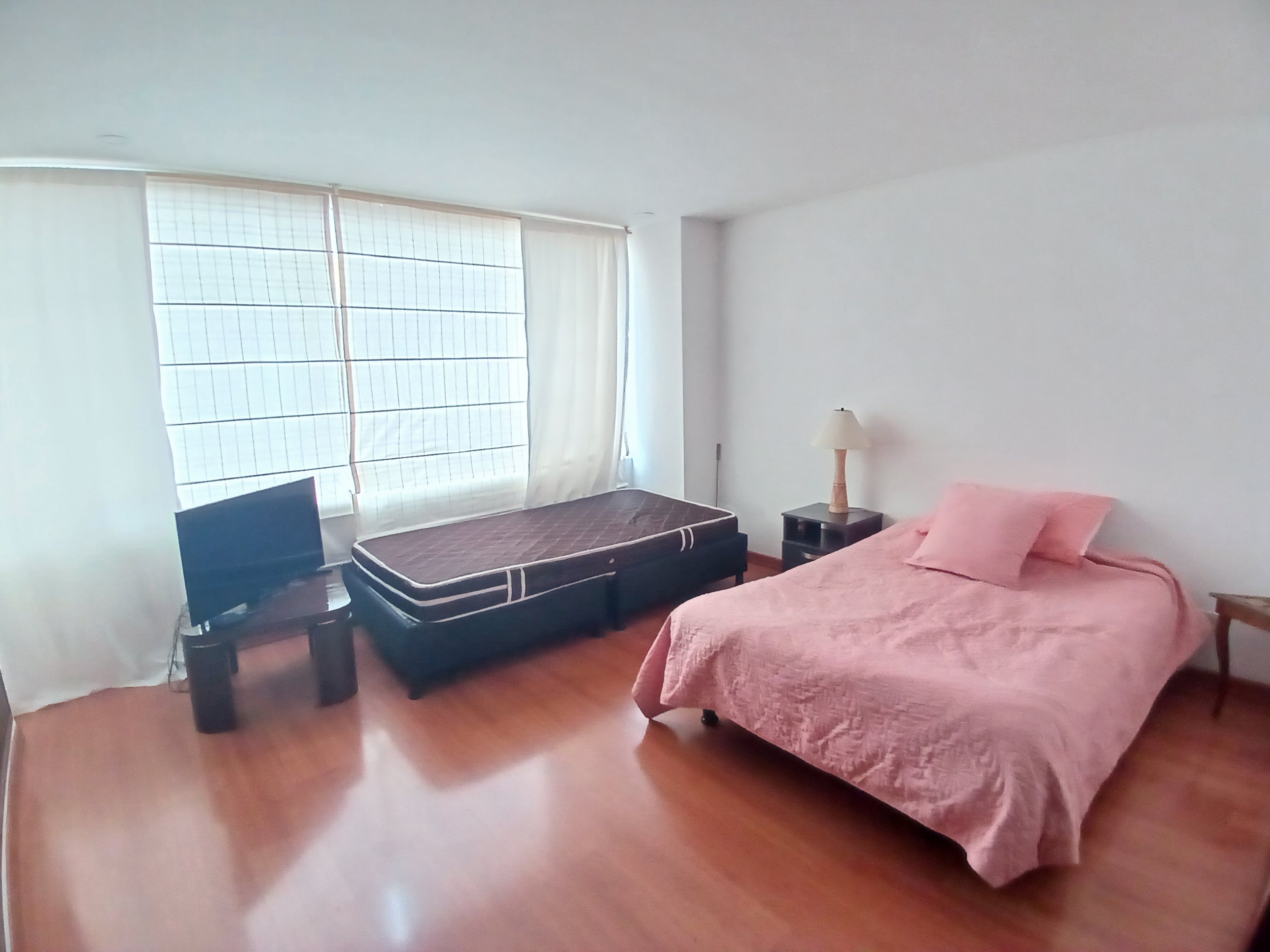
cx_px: 635
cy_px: 476
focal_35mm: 17
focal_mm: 1.4
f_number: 2.2
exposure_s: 1/33
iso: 160
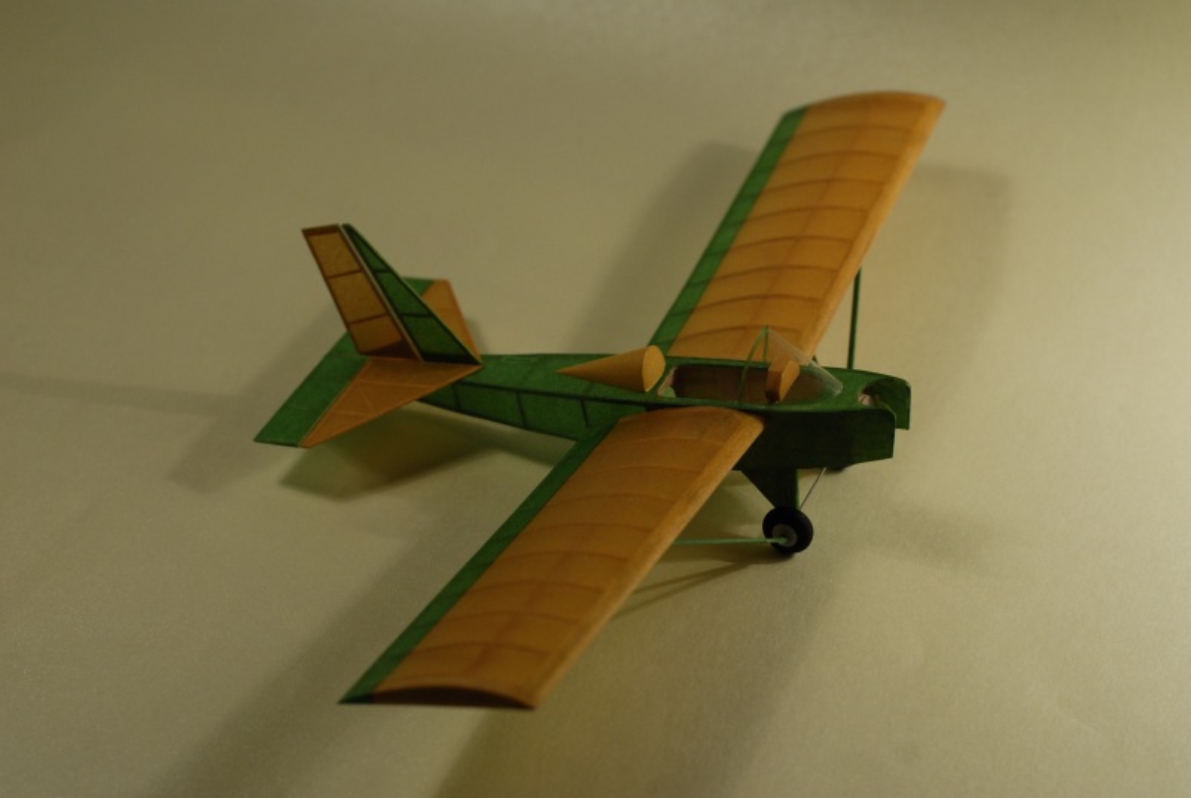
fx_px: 2485
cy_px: 399
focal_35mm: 75
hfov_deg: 27.0
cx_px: 596
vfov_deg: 18.2
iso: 400
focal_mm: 50
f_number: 7.1
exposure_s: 1/160
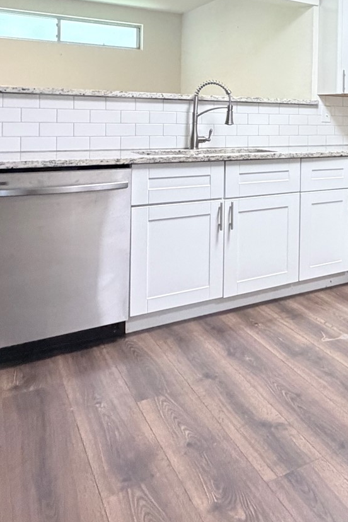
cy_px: 124
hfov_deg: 30.0
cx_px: 443
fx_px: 522
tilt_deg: -1.5
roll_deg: -0.5
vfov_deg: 50.7
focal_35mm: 36
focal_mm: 2.22
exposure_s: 1/60
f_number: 2.2
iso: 640
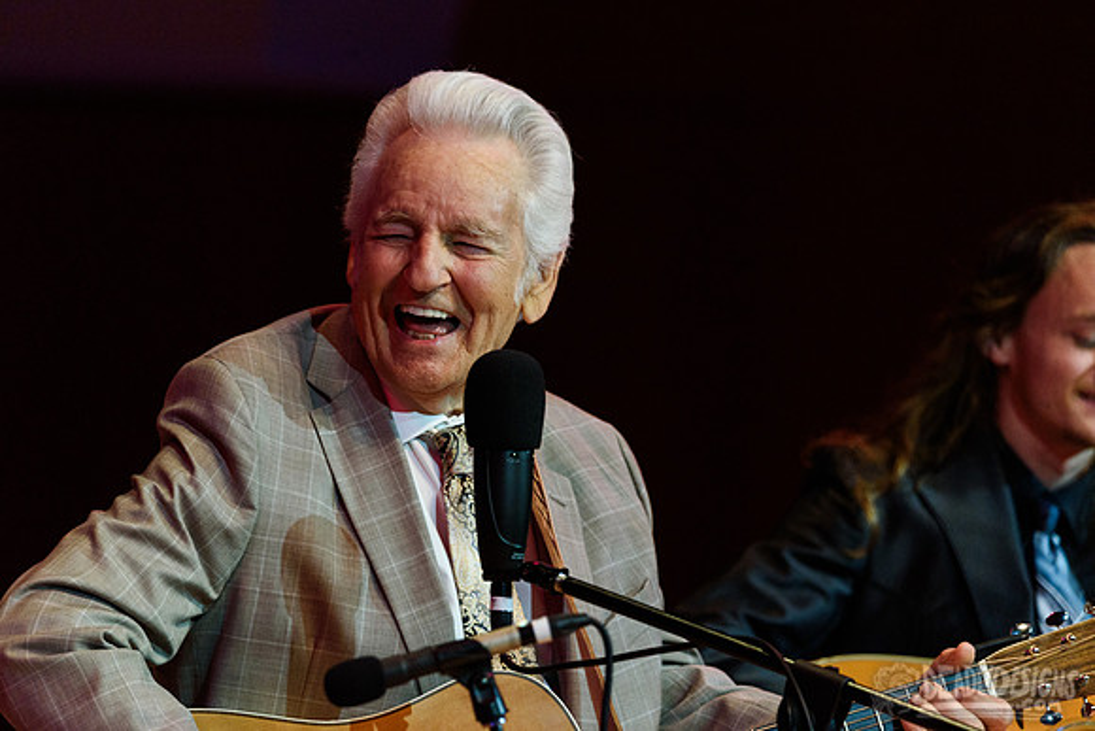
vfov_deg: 3.3
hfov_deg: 4.9
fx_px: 12777
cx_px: 548
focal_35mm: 420
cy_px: 366
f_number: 6
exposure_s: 1/640
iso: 2500
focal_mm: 420
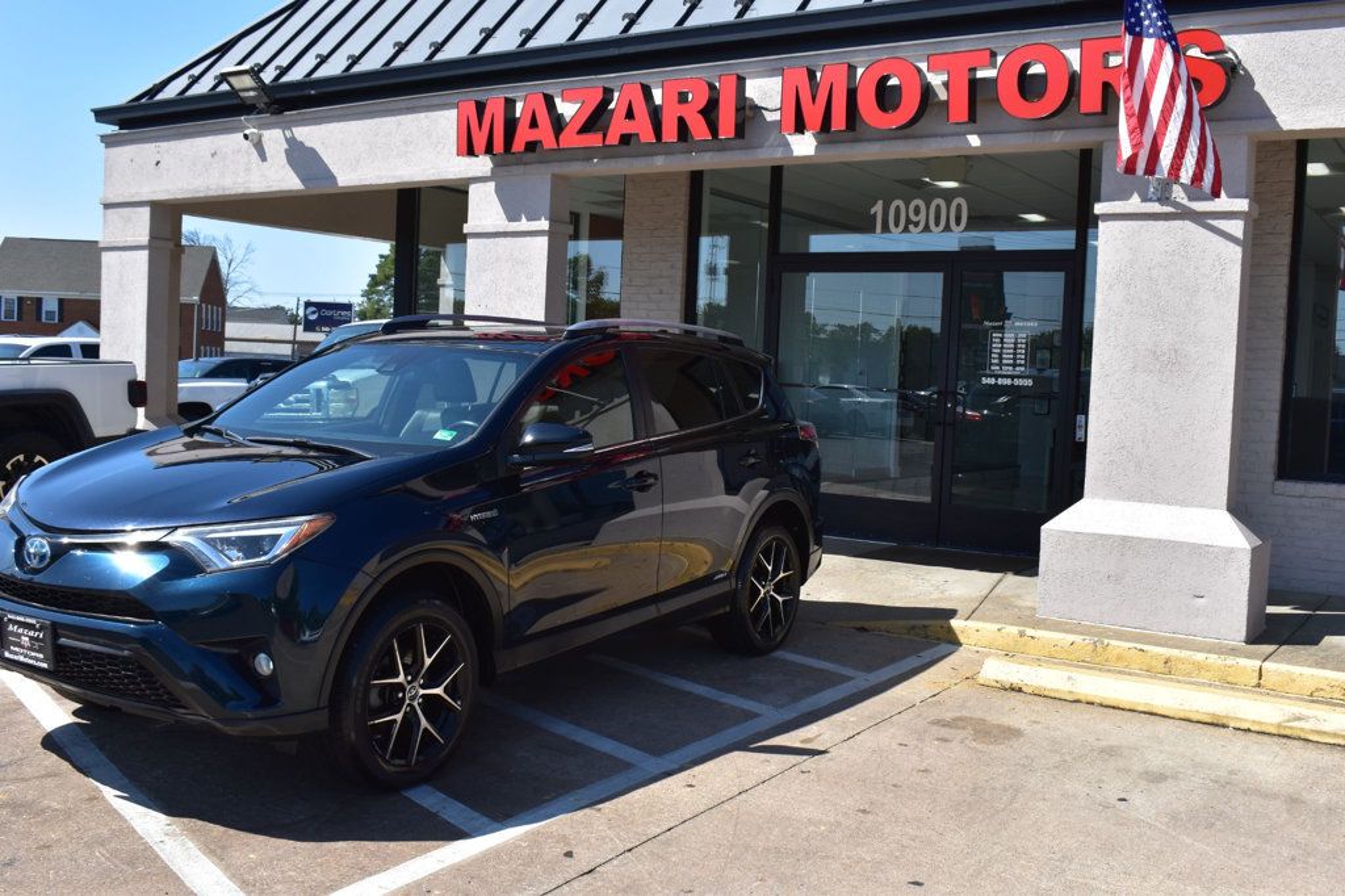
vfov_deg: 36.8
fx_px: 1344
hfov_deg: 53.1
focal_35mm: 36
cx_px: 672
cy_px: 448
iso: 400
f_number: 11
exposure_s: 1/500
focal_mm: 24
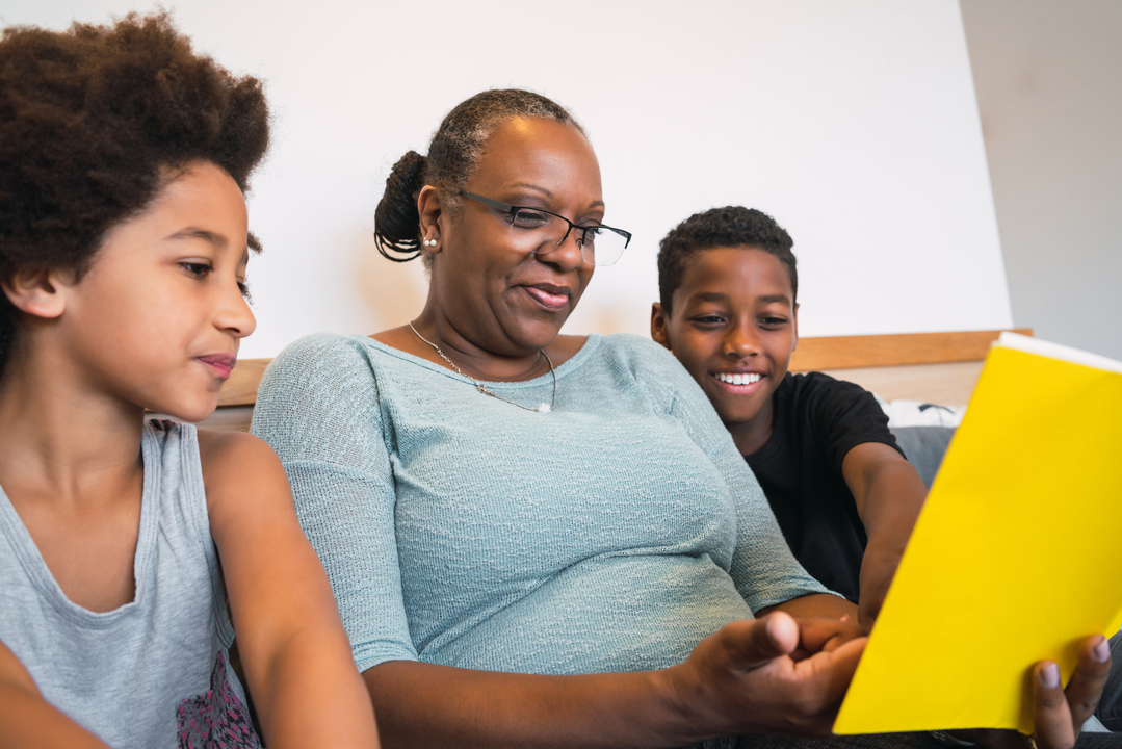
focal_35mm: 35
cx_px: 561
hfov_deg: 54.4
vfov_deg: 37.9
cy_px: 374
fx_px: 1091
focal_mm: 35
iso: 320
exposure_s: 1/125
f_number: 4.5
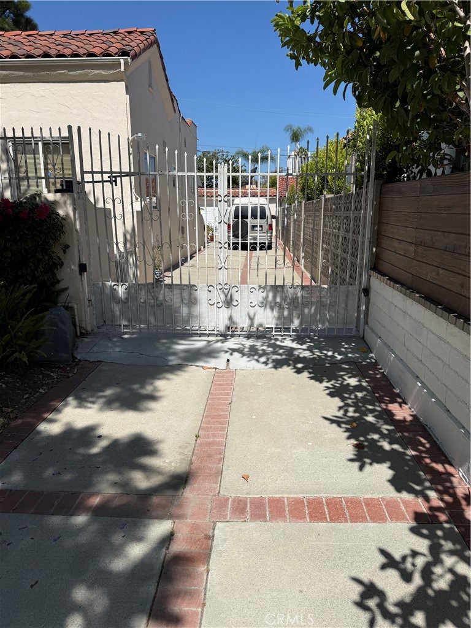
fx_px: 435
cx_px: 236
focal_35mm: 24
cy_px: 314
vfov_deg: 71.6
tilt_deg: -12.8
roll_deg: -0.4
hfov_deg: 56.8
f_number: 1.78
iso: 80
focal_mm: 6.76
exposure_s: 1/8130
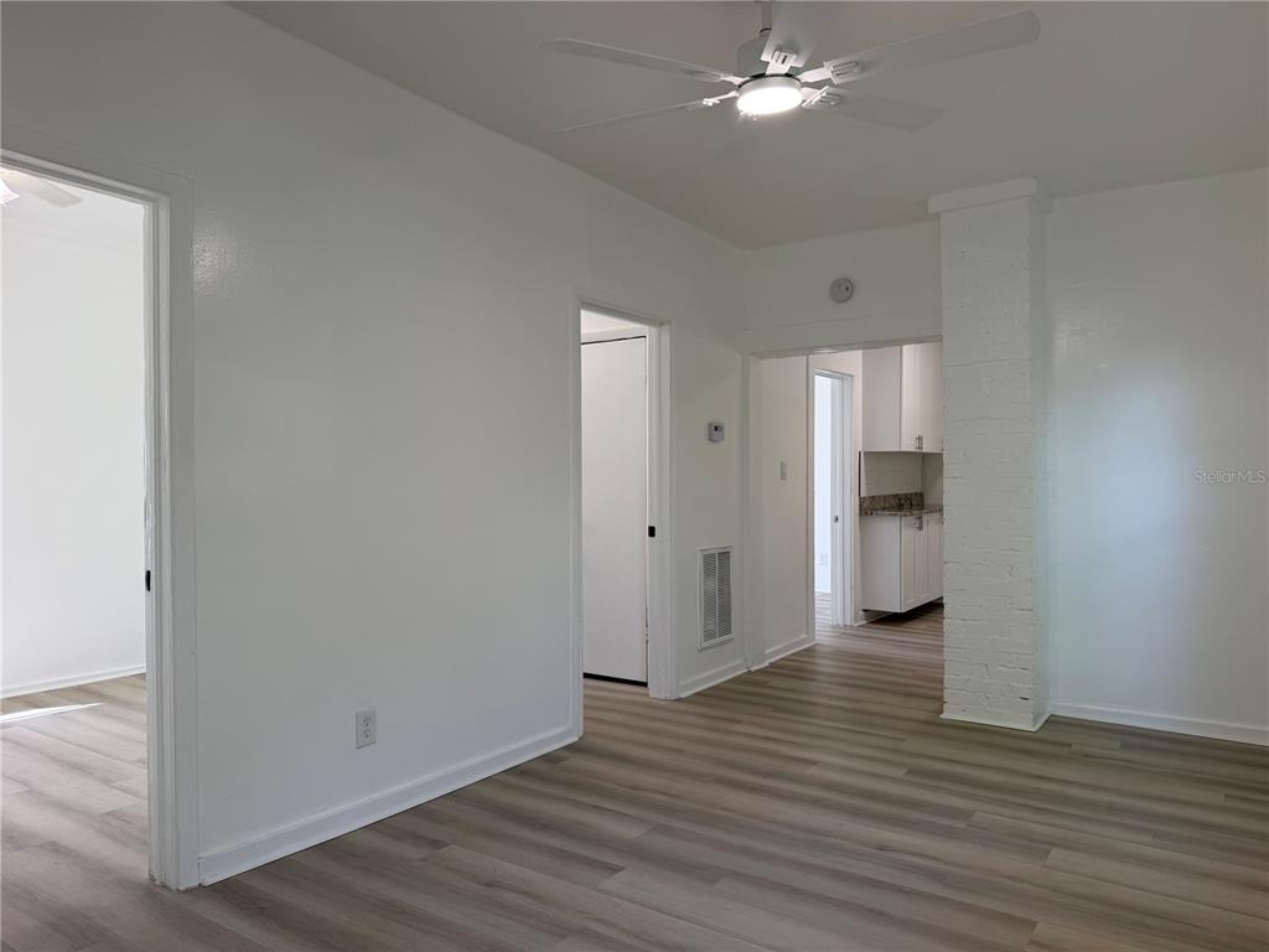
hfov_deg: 71.6
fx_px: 880
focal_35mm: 24
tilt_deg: -0.8
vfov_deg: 56.8
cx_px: 634
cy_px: 476
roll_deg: -0.4
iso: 80
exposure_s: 1/174
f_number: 1.78
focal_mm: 6.76
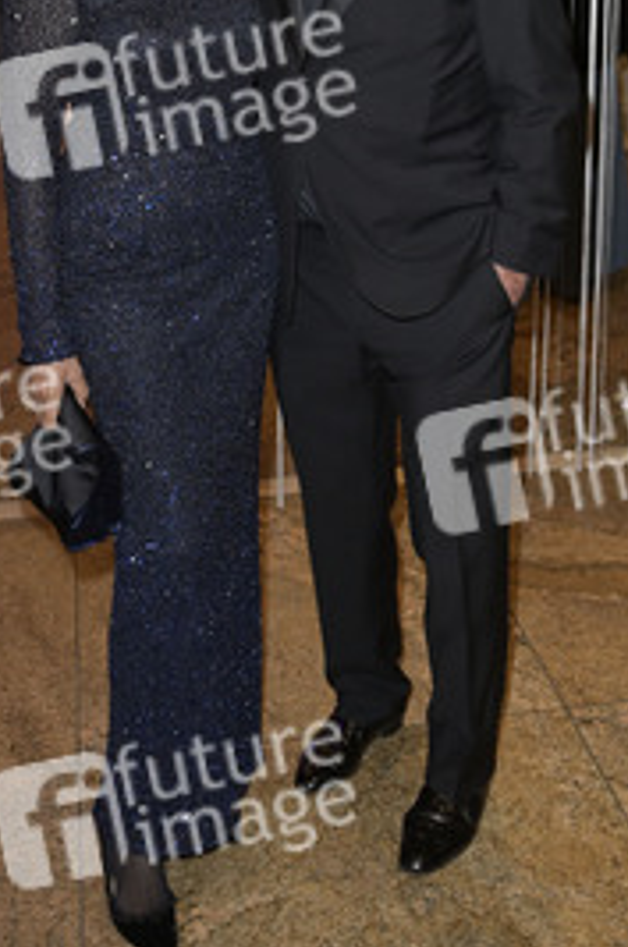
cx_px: 277
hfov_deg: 26.4
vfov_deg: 38.2
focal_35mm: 51
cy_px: 273
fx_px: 1340
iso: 2500
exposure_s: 1/80
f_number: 5.6
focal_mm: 34
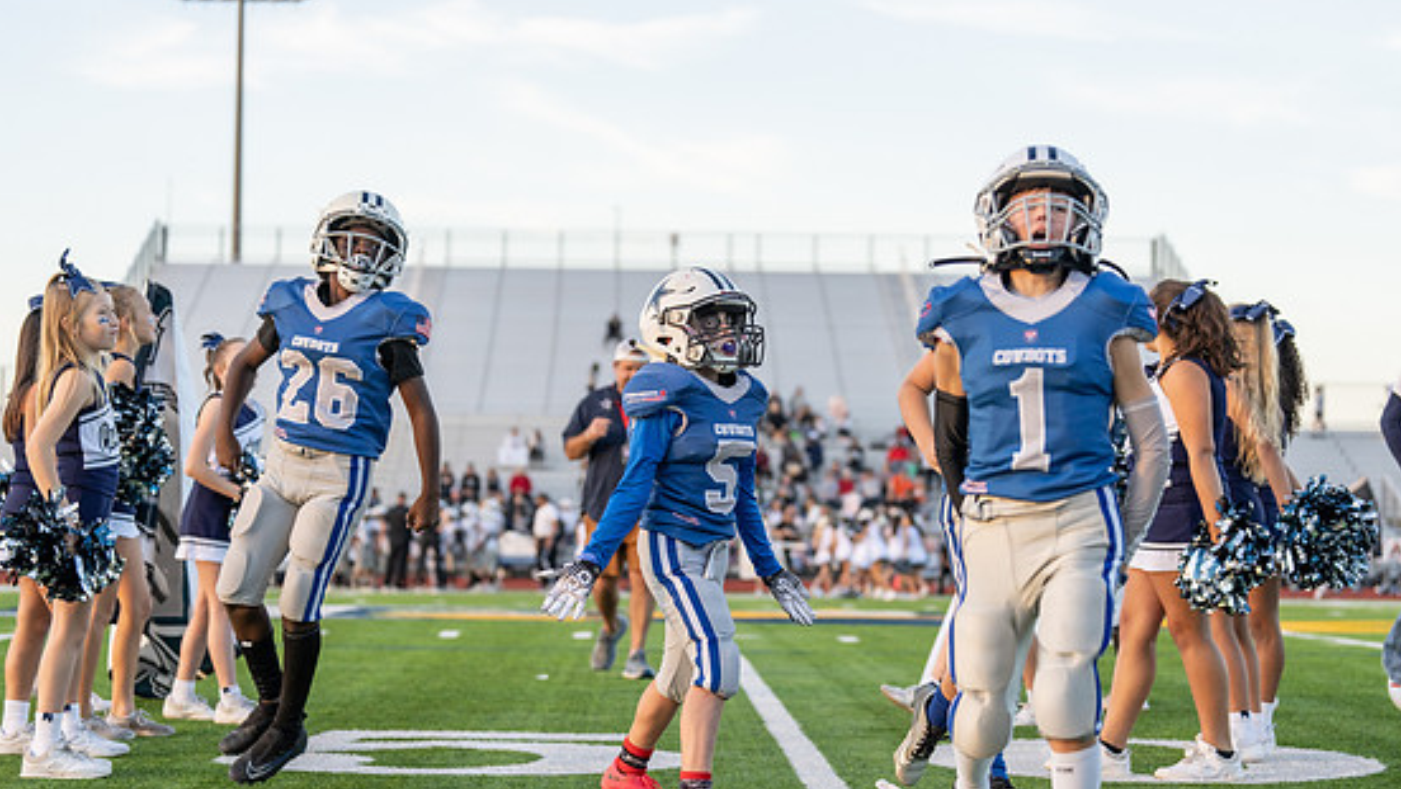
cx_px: 716
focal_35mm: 77
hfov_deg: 27.5
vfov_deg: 15.7
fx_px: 2862
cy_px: 440
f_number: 2.8
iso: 640
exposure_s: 1/1250
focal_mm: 70
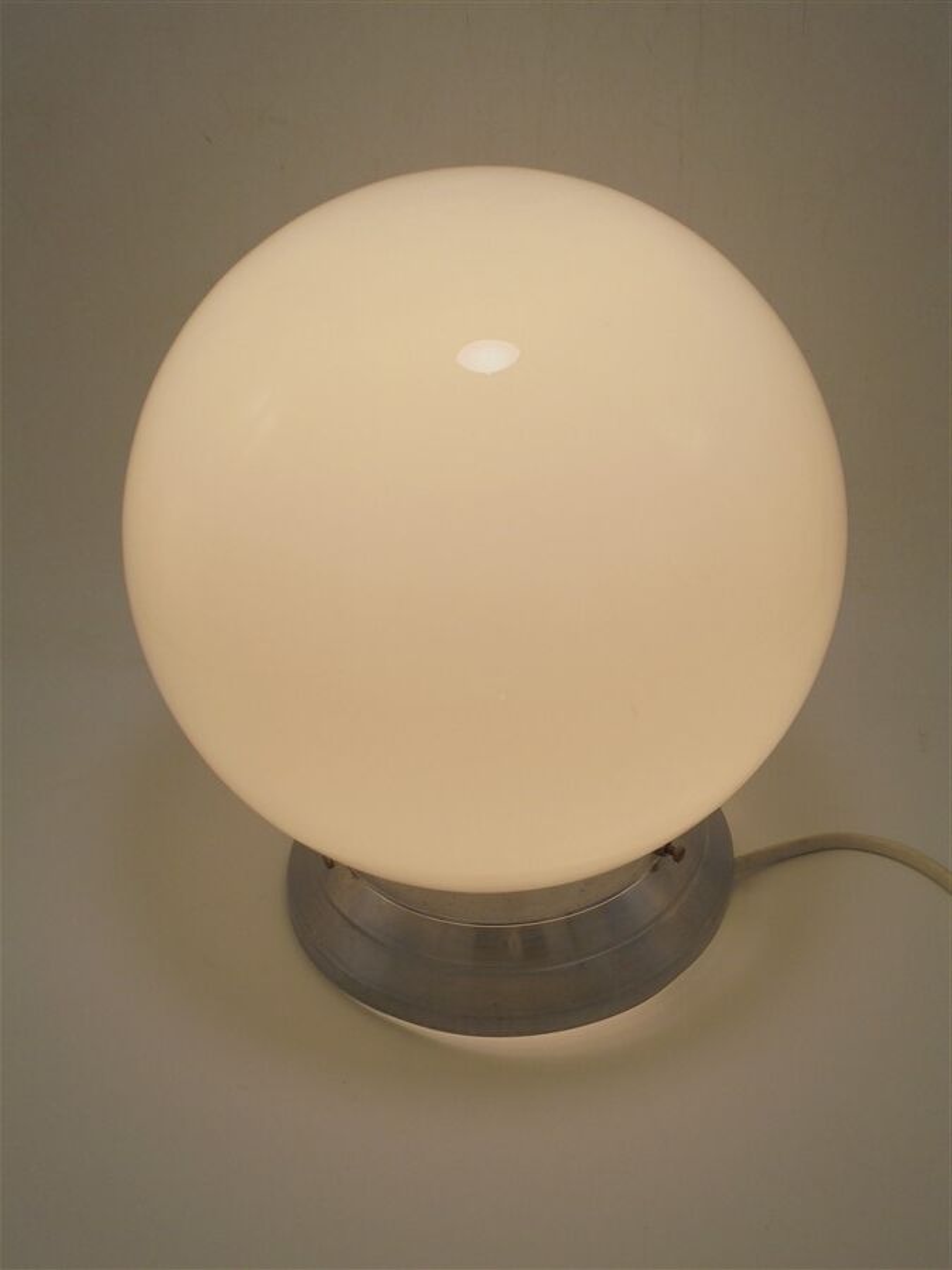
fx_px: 1393
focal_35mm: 38
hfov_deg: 37.7
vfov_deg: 49.0
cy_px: 635
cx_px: 476
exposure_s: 1/500
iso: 100
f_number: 4.2
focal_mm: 6.9
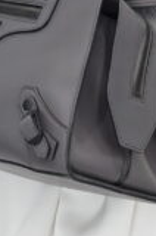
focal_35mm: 321
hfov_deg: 4.3
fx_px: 2095
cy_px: -4
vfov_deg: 6.4
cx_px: 123
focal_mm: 50
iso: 640
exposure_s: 1/10
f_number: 6.3
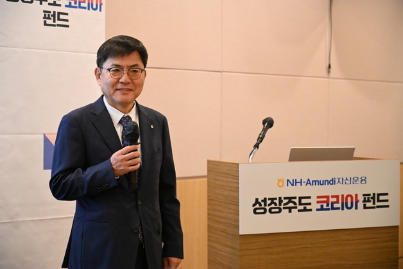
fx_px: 784
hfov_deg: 28.8
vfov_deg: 19.5
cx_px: 202
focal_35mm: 70
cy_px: 134
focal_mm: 70
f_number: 4
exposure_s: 1/250
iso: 11400
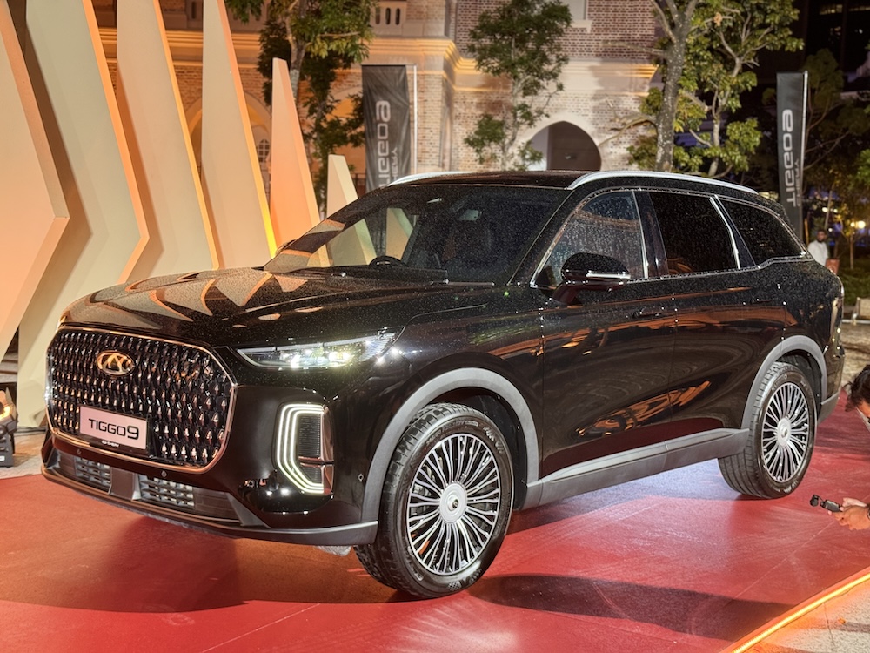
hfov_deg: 39.7
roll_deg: -2.1
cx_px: 435
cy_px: 326
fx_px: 1206
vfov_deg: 30.3
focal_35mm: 48
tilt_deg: -3.8
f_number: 1.78
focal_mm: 6.76
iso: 125
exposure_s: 1/60
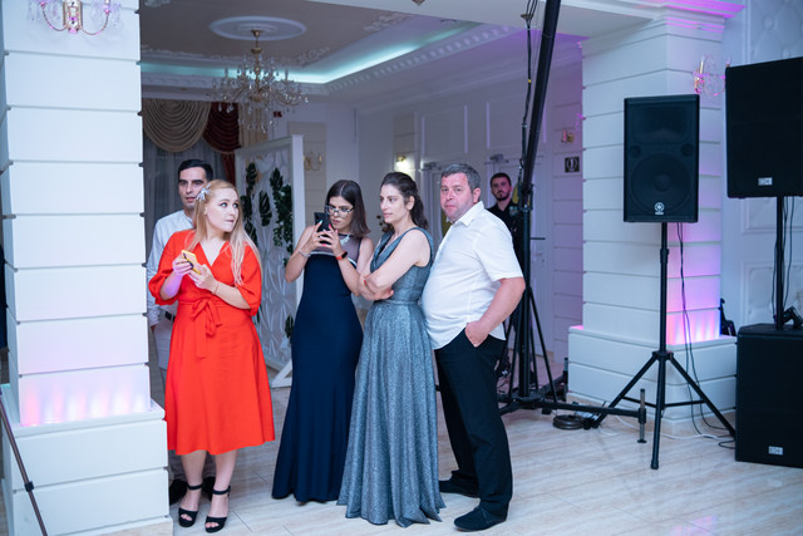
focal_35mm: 35
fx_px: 781
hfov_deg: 54.4
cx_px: 402
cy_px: 268
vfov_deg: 37.9
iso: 500
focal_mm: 23
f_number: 1.8
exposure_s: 1/125
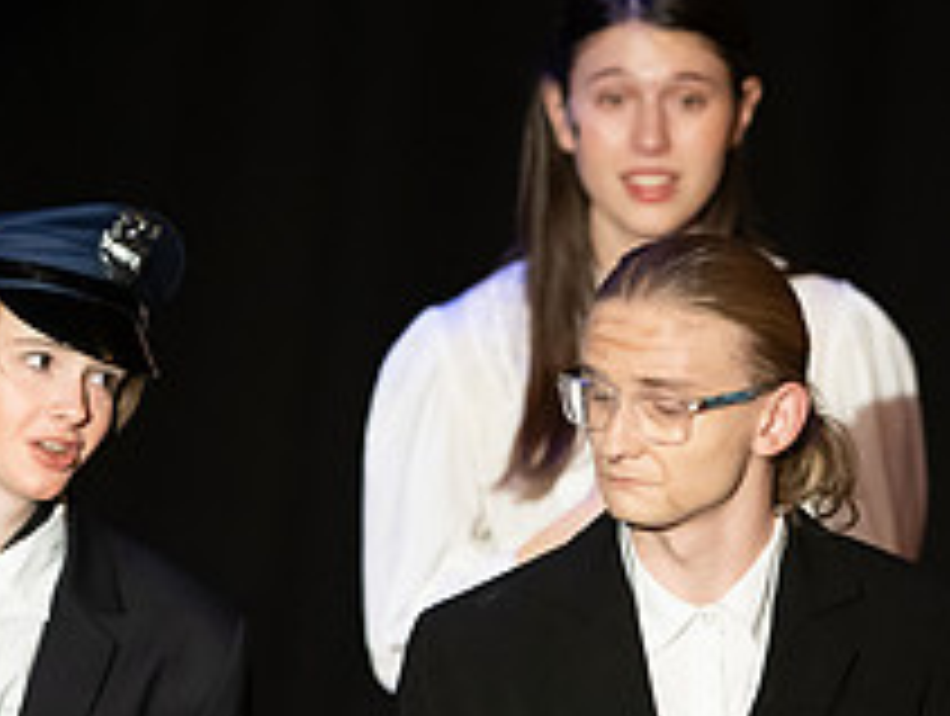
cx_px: 446
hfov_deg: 2.2
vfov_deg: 1.6
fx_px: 25127
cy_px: 763
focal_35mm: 914
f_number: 2.8
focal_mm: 300
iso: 5600
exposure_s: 1/400
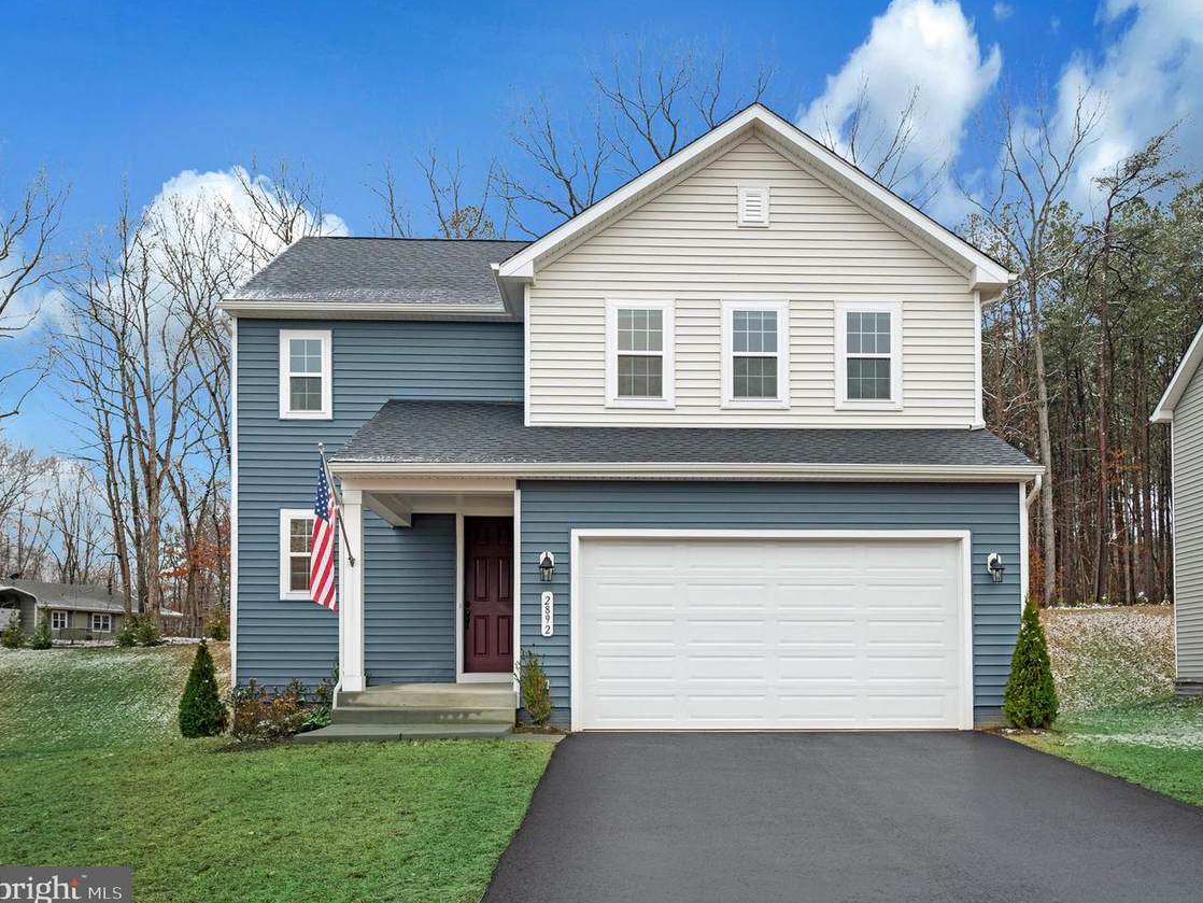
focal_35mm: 33
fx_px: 1147
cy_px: 456
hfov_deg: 55.2
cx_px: 671
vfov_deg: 43.0
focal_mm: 30
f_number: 5.6
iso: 140
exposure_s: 1/250
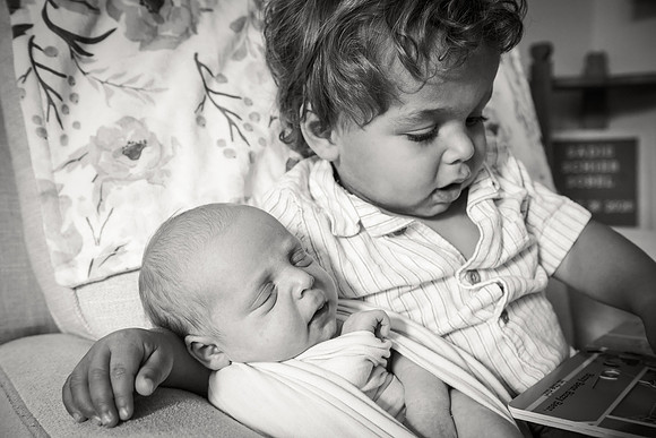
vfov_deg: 36.6
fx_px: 661
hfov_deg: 52.8
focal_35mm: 36
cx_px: 328
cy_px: 219
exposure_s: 1/100
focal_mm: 35
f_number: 5
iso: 3200
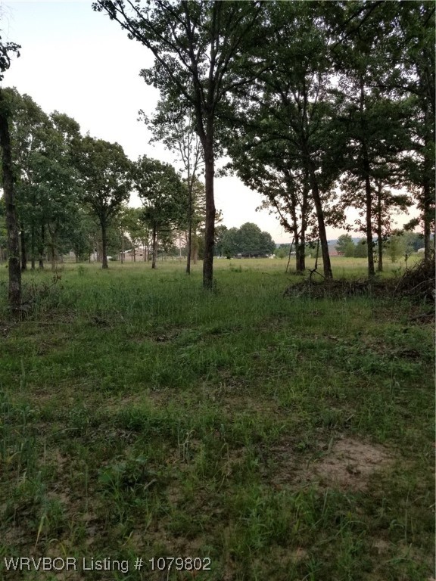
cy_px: 290
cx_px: 218
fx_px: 437
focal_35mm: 26
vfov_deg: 67.3
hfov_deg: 53.1
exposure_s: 1/178
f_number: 1.7
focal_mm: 4.25
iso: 50
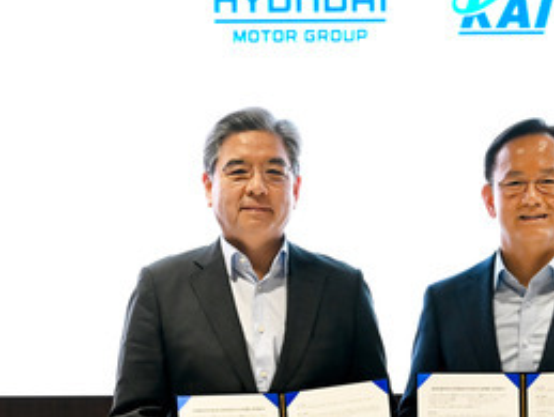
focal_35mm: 284
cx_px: 398
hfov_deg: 7.0
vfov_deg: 5.2
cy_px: 164
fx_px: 4552
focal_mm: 122
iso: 1600
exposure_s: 1/80
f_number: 6.3
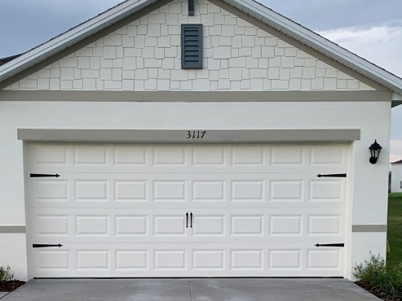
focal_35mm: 54
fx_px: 627
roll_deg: +0.5
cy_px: 264
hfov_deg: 35.5
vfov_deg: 26.3
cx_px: 193
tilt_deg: -6.9
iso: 125
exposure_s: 1/60
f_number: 1.8
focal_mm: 4.25
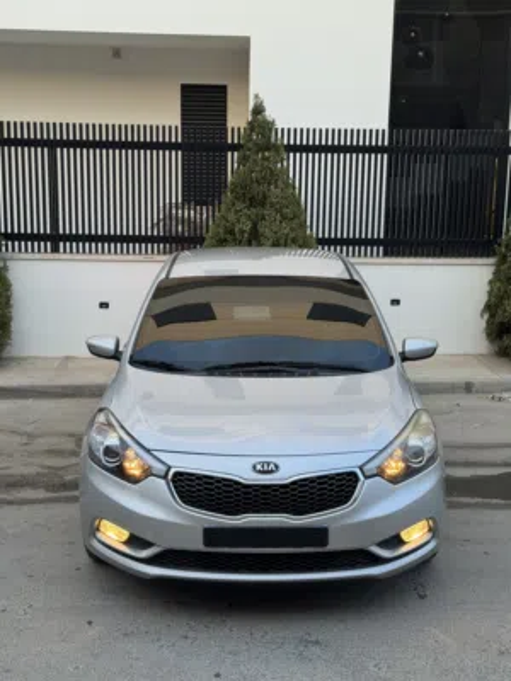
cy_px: 340
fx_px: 945
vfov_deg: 39.7
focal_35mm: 48
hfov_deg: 30.3
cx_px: 256
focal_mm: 6.76
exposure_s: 1/121
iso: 64
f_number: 1.78
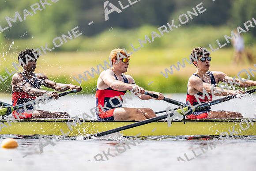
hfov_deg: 3.4
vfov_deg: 2.3
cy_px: 86
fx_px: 4267
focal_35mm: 600
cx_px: 128
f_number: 4
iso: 250
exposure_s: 1/2500
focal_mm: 600
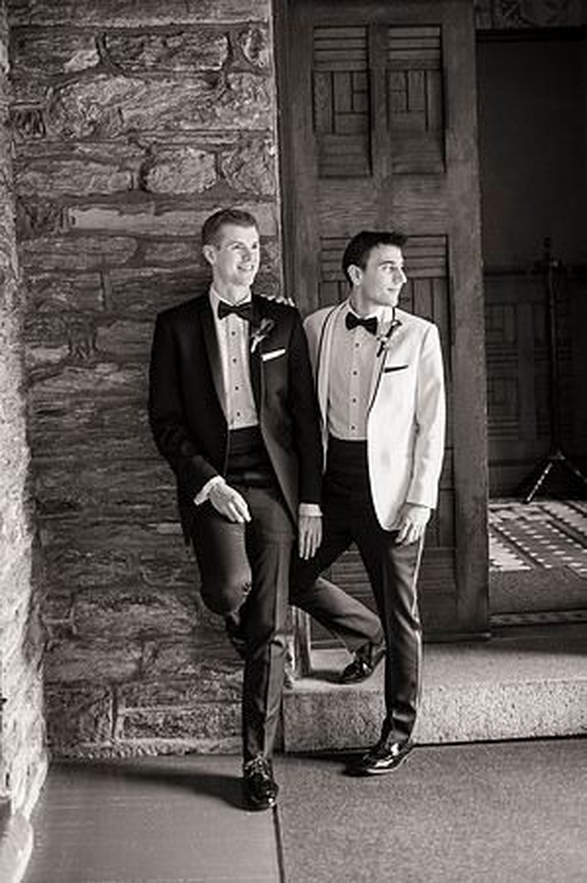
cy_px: 442
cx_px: 294
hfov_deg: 26.9
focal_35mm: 50
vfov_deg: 39.6
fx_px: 1226
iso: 800
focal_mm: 50
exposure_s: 1/125
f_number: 2.2
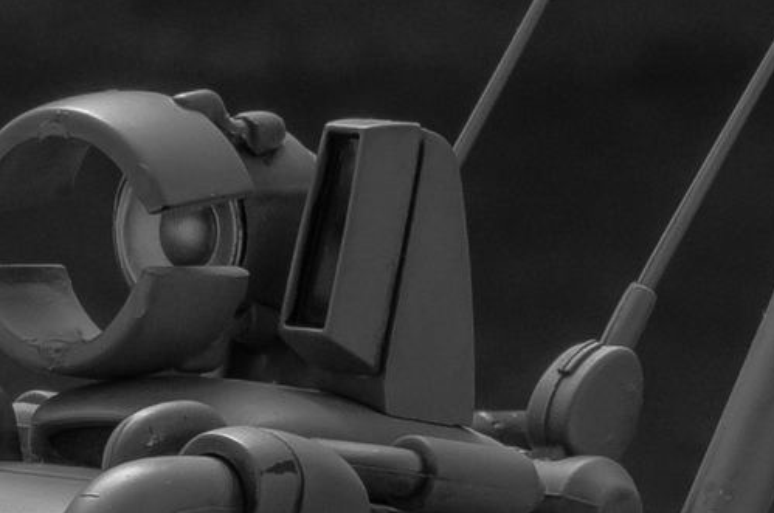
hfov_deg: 4.3
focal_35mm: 481
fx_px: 10325
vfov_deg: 2.8
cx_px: 347
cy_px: 774
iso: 200
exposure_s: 1/125
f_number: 11
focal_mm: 50
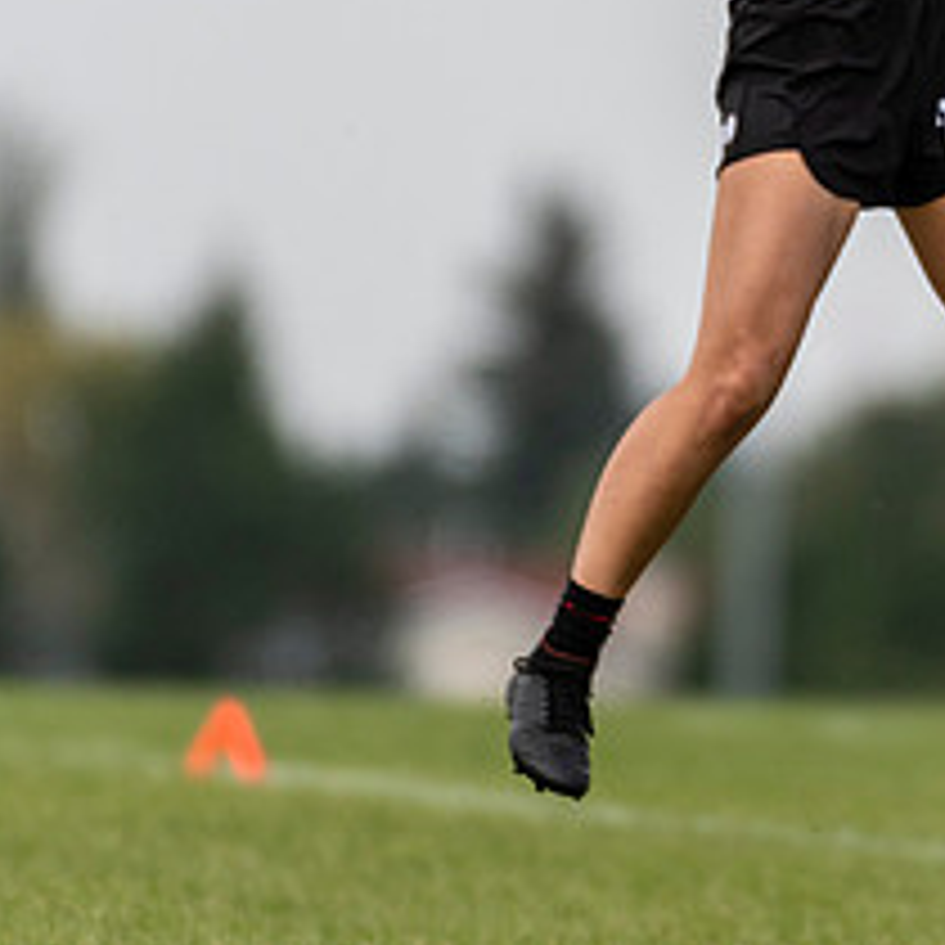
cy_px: 83
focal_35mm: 1408
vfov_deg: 1.2
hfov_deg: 1.2
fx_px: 43487
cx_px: 814
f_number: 4
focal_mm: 400
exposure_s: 1/1600
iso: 180
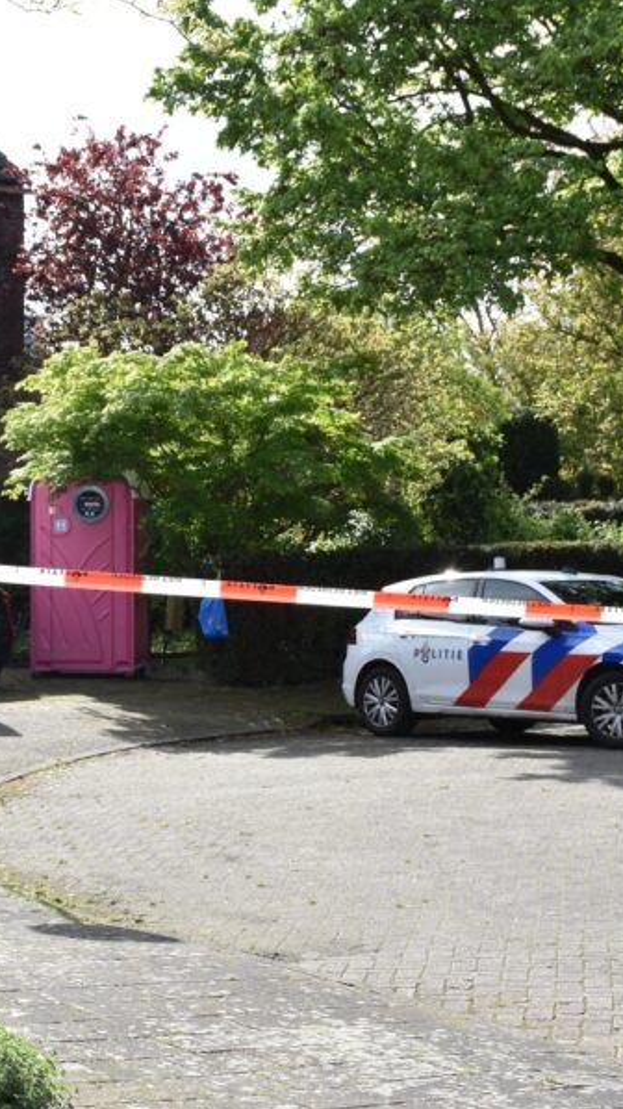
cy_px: 554
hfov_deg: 14.4
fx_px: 2433
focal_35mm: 83
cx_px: 54
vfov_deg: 25.7
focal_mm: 35
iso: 200
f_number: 10
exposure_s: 1/160
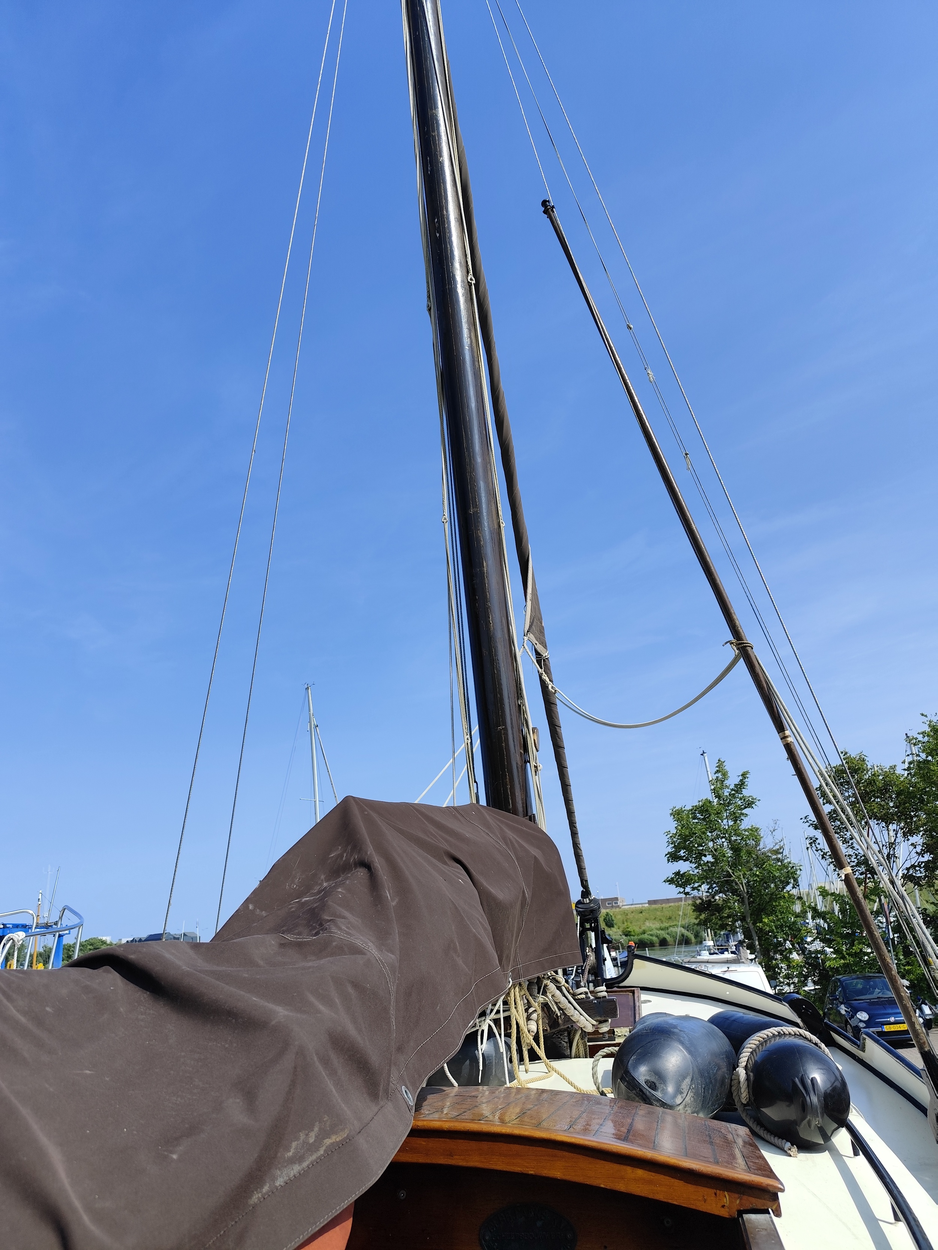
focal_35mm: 23
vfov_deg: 73.9
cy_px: 625
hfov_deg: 58.9
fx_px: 831
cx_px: 469
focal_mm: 6.19
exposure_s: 1/860
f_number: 1.65
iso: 50
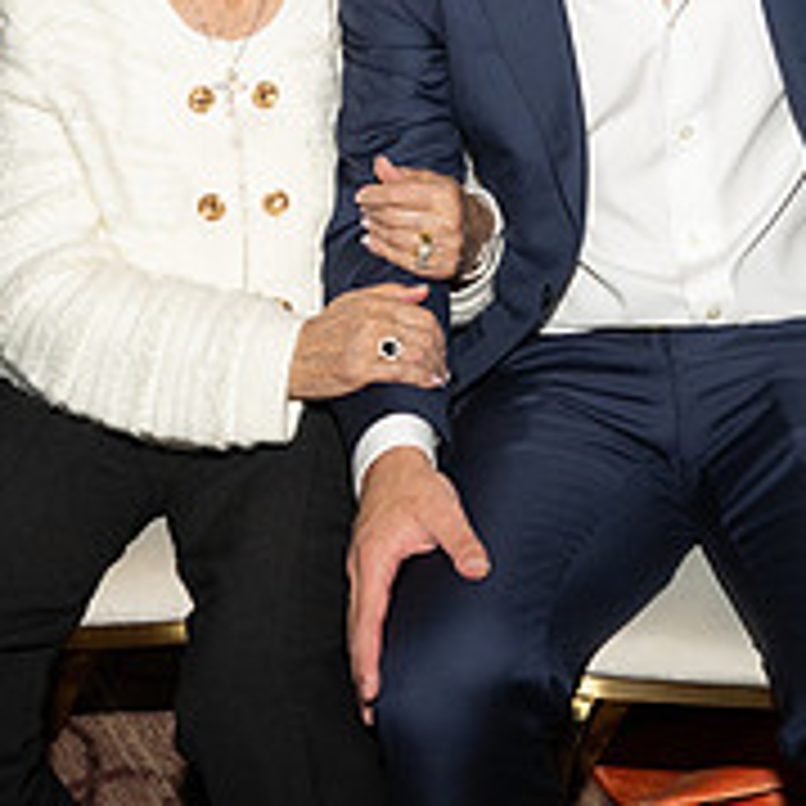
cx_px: 448
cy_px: 1
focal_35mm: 80
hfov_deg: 21.6
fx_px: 2107
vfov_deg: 20.9
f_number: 5.6
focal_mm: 24
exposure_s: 1/100
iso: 800
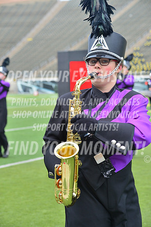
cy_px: 114
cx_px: 76
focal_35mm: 95
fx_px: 599
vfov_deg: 21.5
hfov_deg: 14.4
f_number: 5.6
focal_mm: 95
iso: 200
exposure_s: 1/400
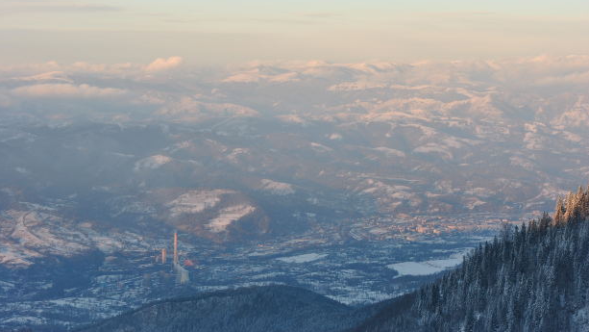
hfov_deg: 24.3
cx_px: 294
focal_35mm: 88
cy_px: 140
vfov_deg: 13.8
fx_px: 1367
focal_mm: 55
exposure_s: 1/160
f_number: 9
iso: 200
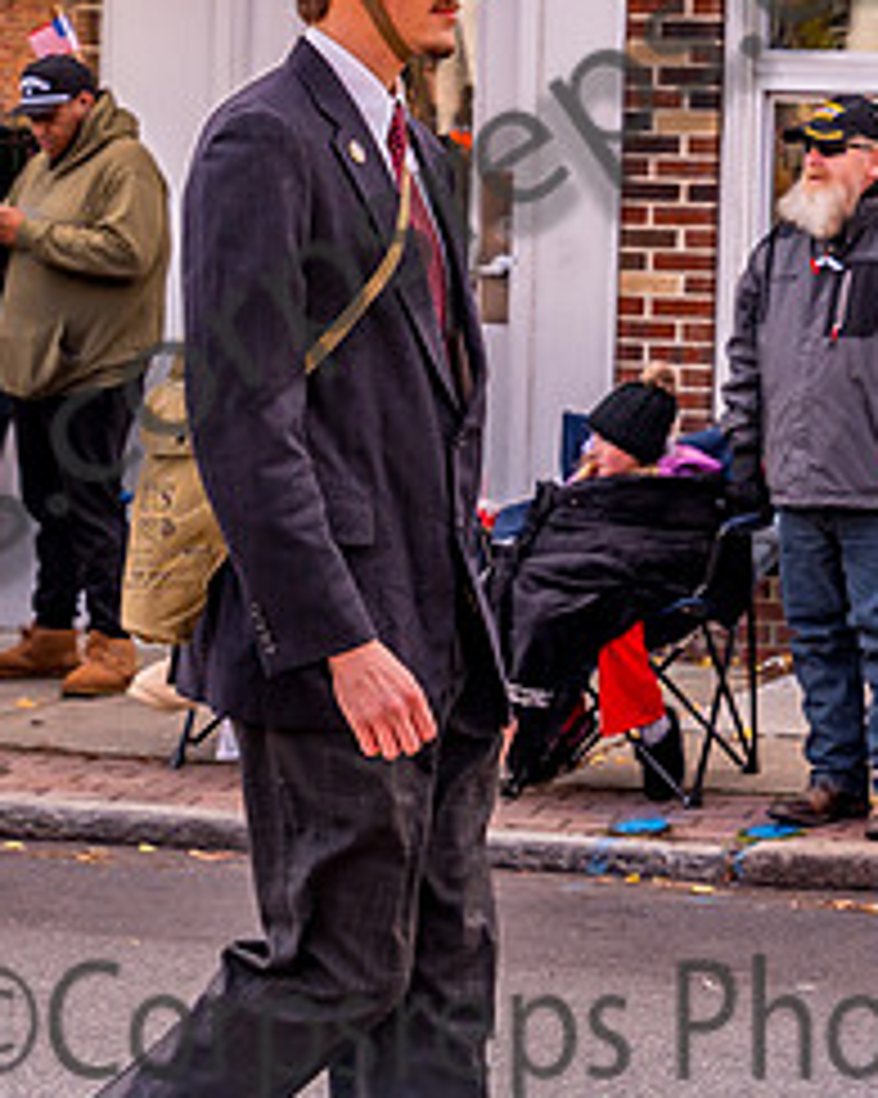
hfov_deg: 9.9
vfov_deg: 12.3
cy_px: 313
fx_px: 5070
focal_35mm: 156
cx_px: 365
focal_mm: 70
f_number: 6.3
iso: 800
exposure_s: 1/400
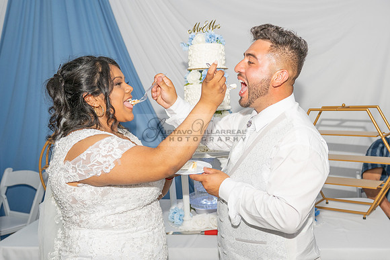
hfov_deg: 49.4
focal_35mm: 39
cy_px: 147
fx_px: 420
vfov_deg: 34.4
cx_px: 241
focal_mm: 24
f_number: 3.5
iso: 250
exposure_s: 1/125
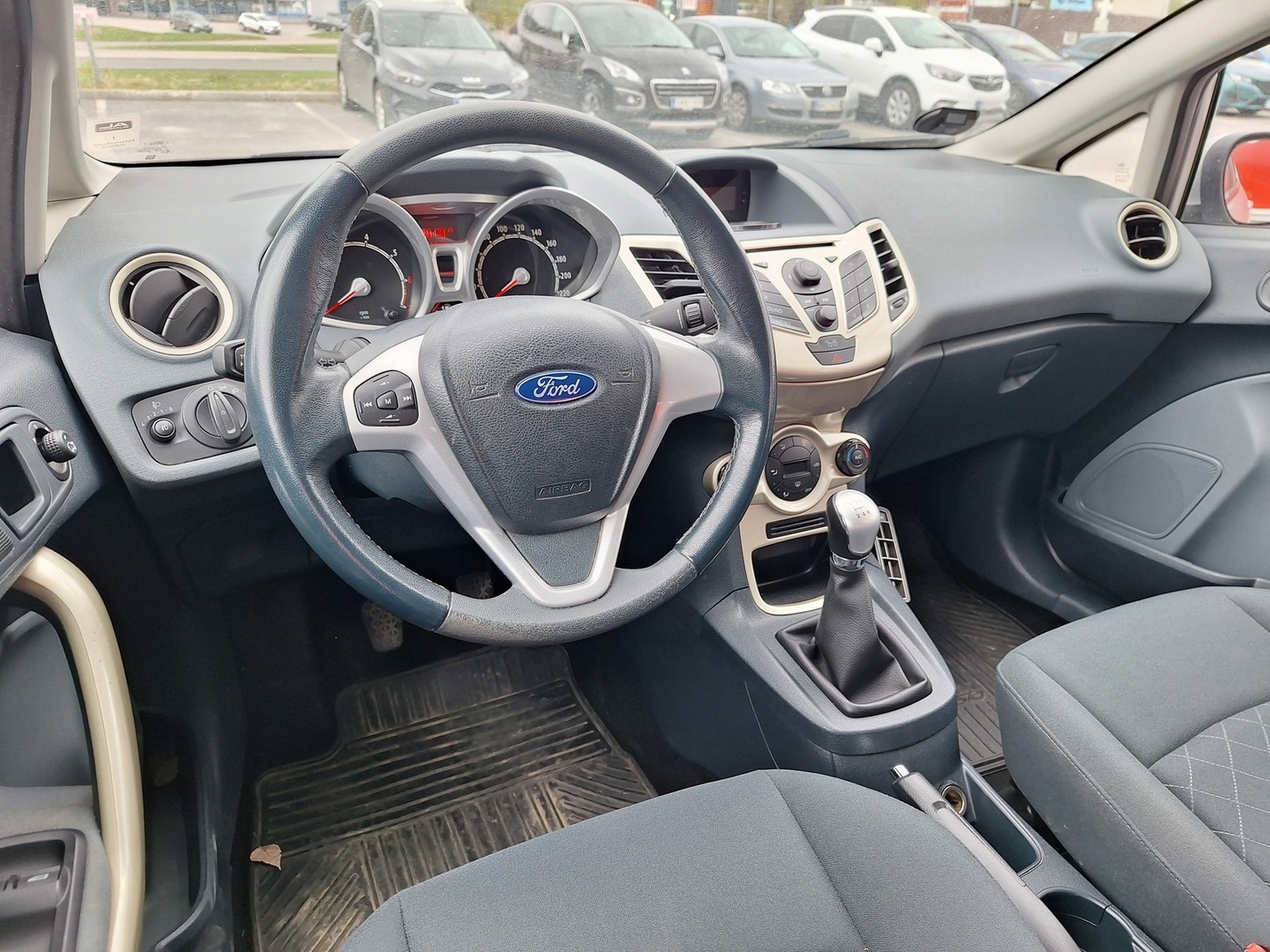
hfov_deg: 73.9
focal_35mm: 23
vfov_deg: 58.9
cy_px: 476
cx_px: 635
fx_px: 844
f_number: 1.8
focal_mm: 5.54
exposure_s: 1/100
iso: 40
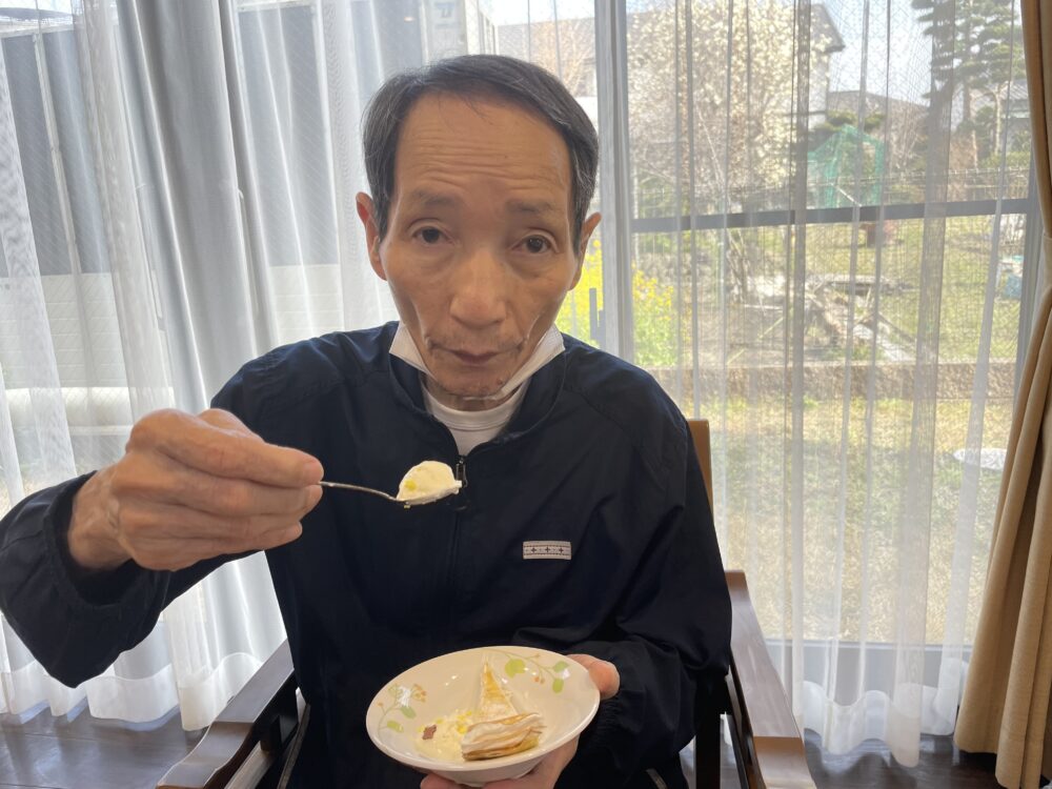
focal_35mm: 26
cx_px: 526
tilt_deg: -11.7
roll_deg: +3.7
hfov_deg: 67.3
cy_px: 394
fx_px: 790
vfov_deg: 53.1
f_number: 1.6
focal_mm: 4.2
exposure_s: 1/121
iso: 32
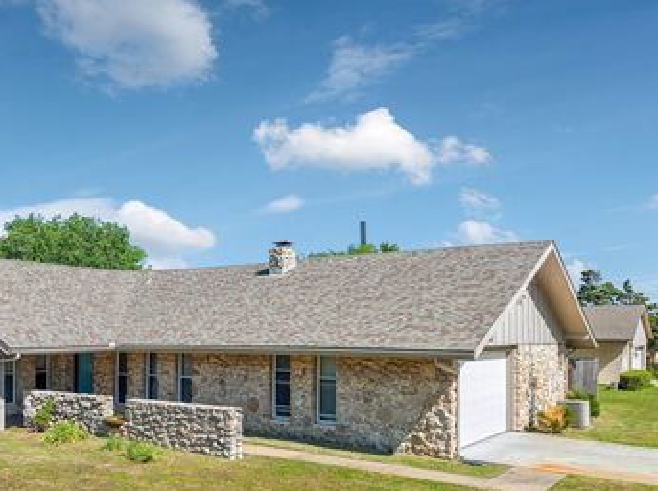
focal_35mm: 35
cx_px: 217
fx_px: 664
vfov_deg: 40.1
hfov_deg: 51.7
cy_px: 322
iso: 100
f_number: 2.8
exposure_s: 1/1250
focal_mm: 12.3
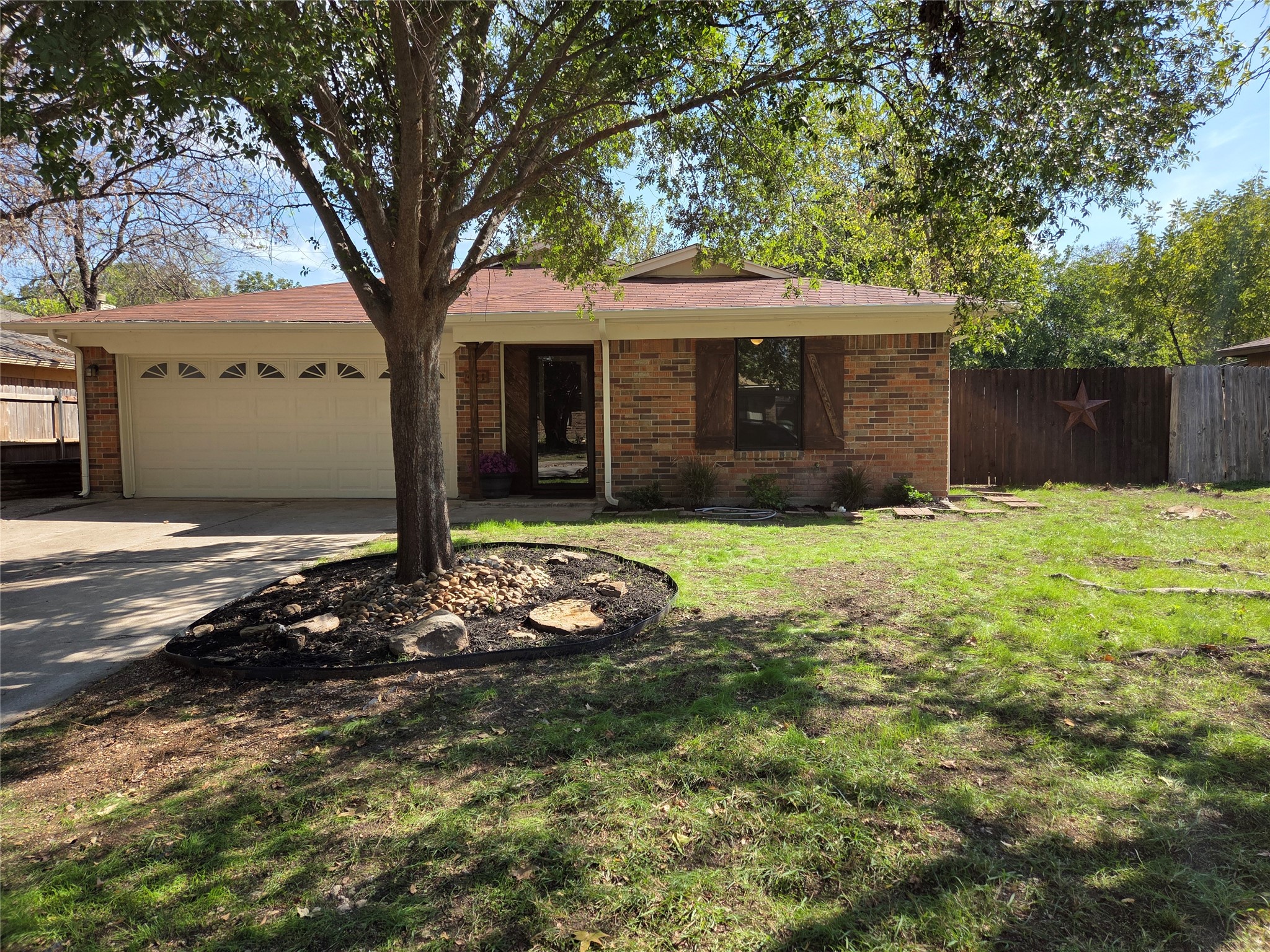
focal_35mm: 23
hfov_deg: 73.9
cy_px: 476
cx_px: 635
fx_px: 844
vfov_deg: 58.9
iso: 80
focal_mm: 5.4
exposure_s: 1/2265
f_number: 1.8
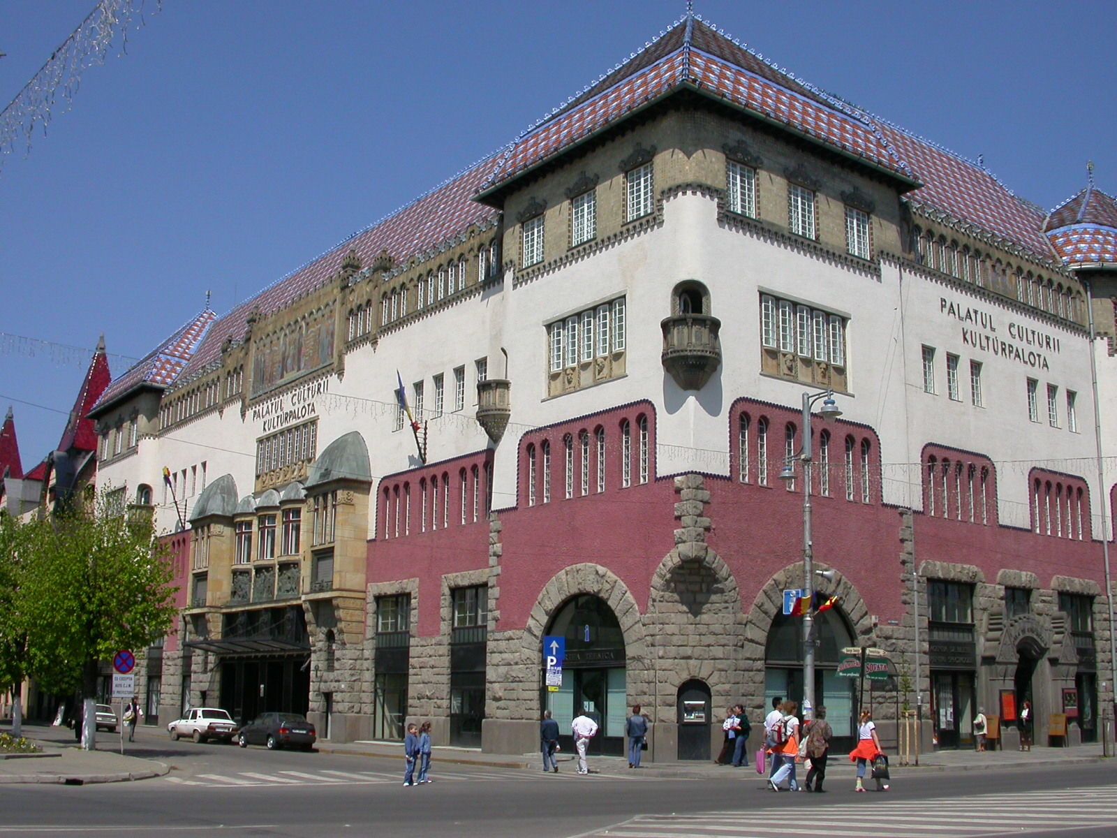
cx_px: 558
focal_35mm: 38
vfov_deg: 37.7
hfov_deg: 49.0
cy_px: 419
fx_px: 1226
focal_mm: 7.85
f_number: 7.5
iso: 100
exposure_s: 1/545
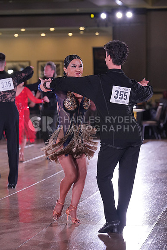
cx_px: 84
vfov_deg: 15.5
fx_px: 918
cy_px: 125
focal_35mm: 132
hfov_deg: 10.4
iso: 1600
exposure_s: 1/400
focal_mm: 132
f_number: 4
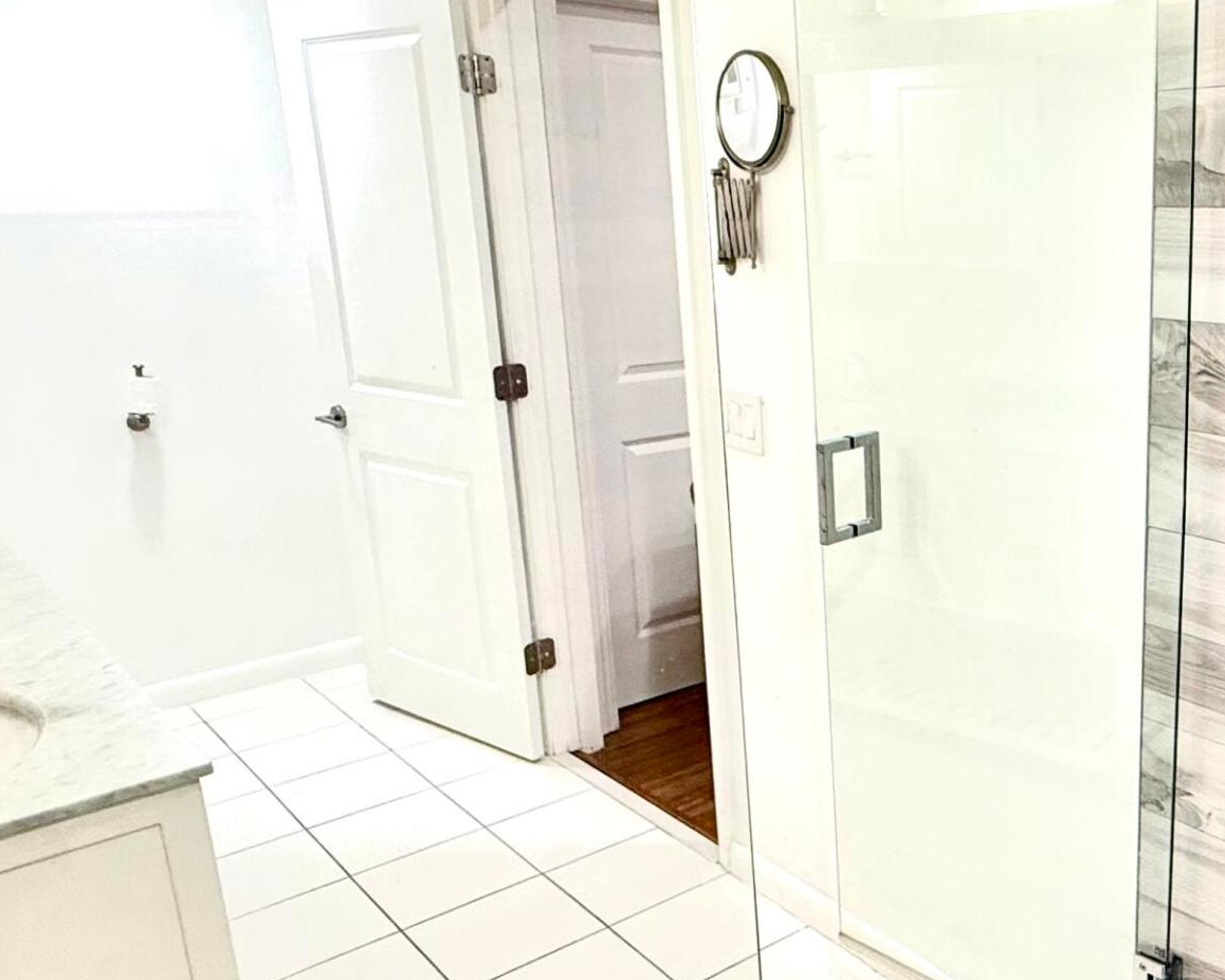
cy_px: 519
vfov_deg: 43.3
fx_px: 1232
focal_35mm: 34
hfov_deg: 48.8
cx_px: 1035
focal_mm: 2.22
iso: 160
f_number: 2.2
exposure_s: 1/120
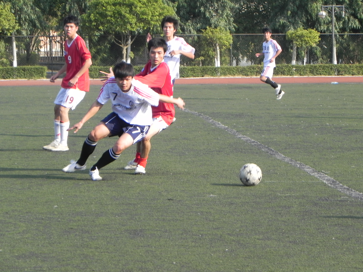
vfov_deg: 7.0
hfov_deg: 9.3
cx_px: 182
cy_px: 136
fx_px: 2223
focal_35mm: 212
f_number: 5.6
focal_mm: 37.7
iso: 160
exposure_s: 1/266
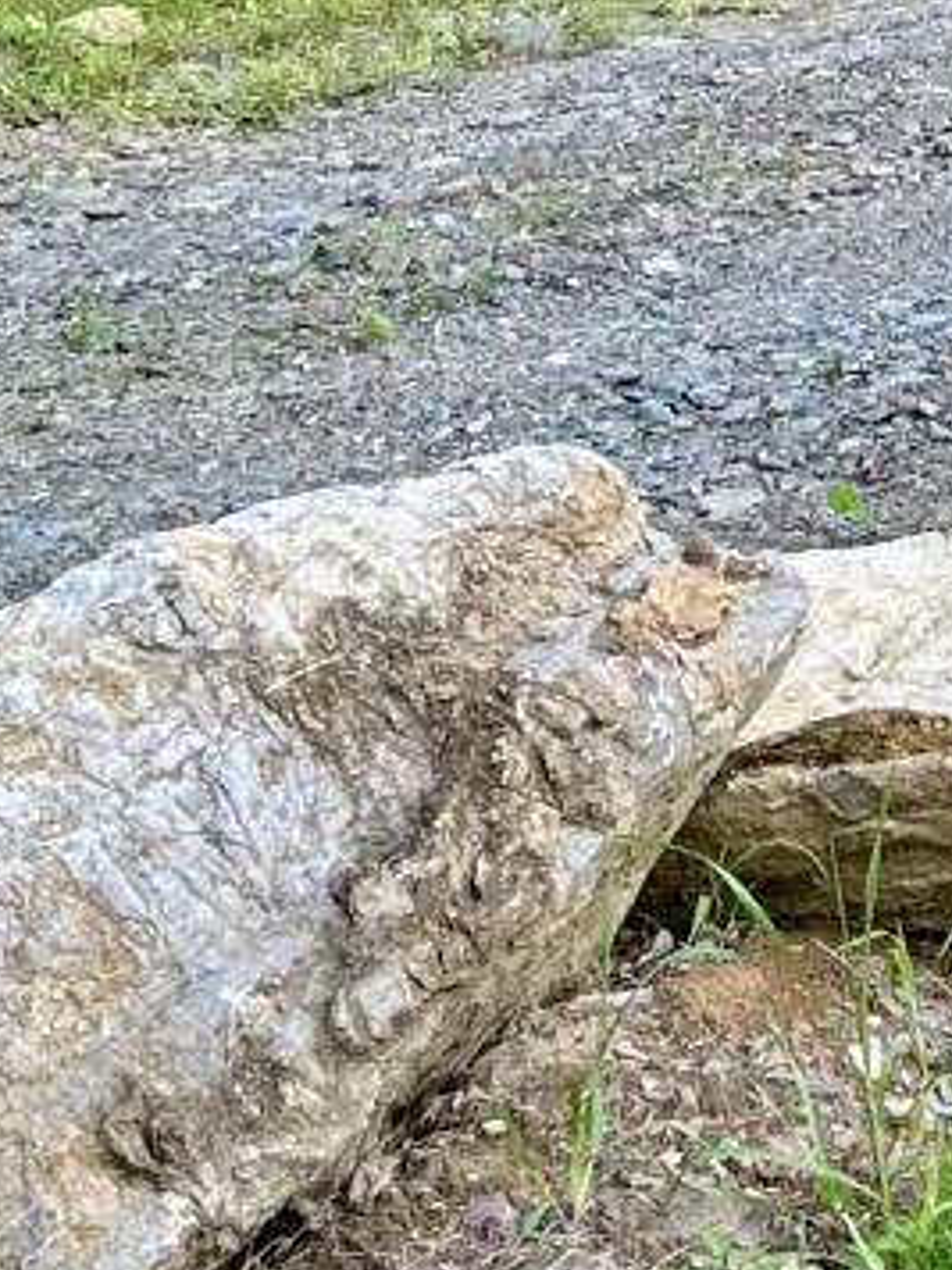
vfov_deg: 12.9
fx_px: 5354
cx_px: 1790
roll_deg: -0.2
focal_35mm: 146
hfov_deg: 9.6
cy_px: -574
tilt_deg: +4.3
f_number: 1.5
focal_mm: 5.7
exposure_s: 1/153
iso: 40
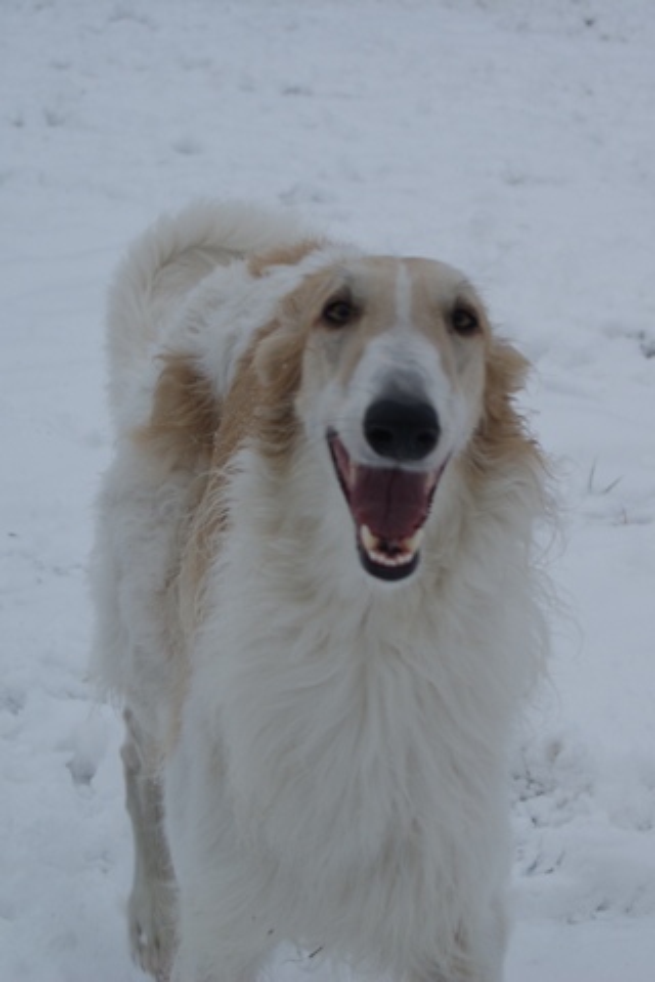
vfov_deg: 27.0
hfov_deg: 18.2
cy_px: 491
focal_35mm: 75
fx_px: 2047
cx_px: 328
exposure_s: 1/320
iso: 100
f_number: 7.1
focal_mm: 50
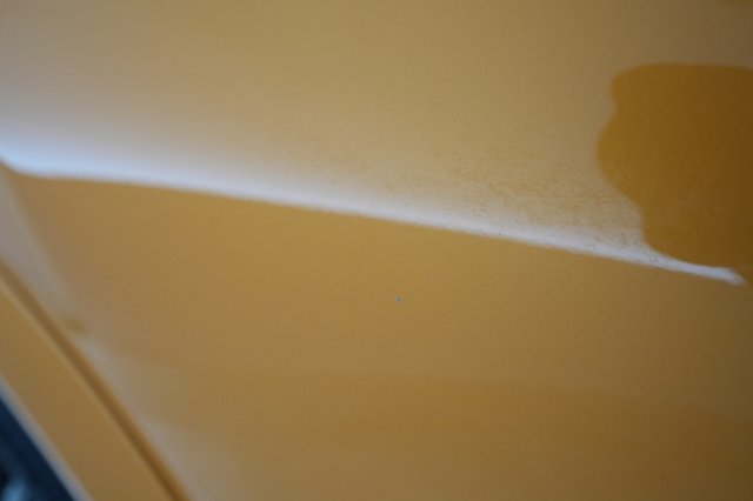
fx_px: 544
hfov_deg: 69.4
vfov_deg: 49.5
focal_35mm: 26
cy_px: 250
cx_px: 376
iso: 2500
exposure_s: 1/80
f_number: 5.6
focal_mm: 26
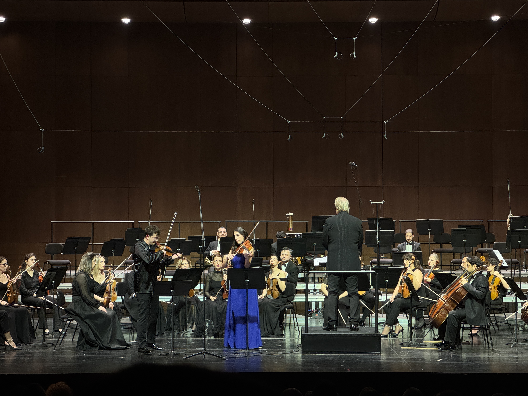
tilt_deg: +1.8
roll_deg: +0.2
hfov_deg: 25.0
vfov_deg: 18.9
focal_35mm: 78
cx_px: 264
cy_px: 196
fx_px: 1190
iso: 320
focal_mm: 9
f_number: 2.8
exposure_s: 1/50
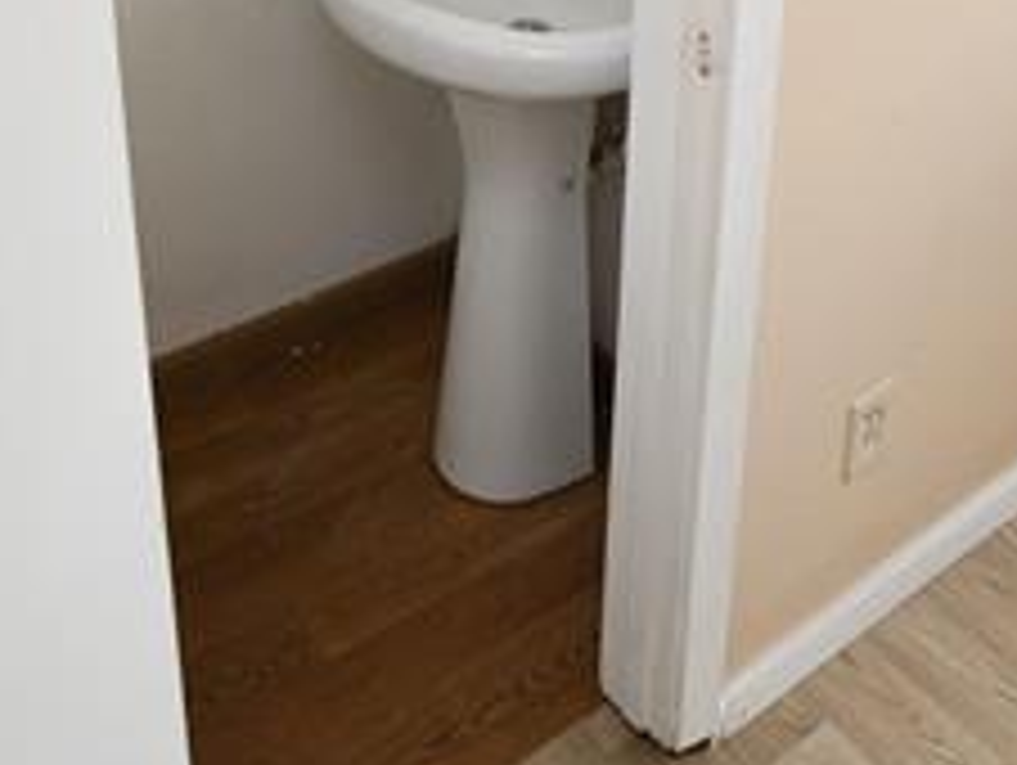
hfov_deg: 38.9
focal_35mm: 49
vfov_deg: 25.9
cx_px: 495
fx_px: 1441
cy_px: -198
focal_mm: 24
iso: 2000
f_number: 7.1
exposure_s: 1/125
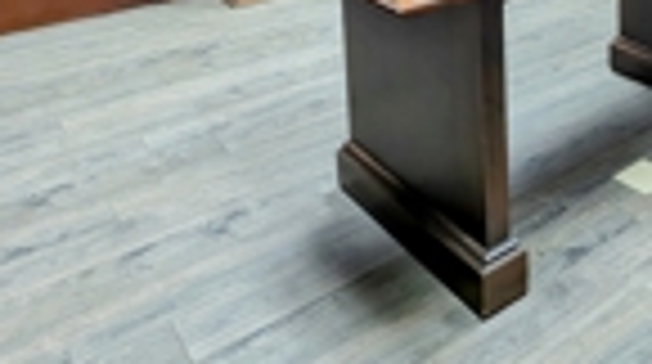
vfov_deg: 24.4
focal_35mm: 39
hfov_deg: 45.0
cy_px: -166
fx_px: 673
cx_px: 630
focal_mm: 1.95
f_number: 2.2
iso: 41
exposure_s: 1/40
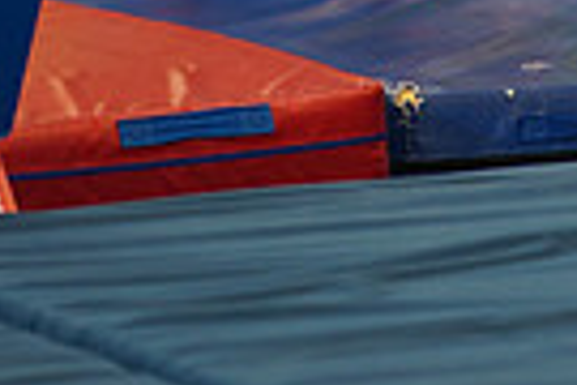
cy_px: -417
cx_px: 859
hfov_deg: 5.6
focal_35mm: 365
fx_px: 5850
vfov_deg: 3.7
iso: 640
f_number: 1.4
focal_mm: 85
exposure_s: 1/500
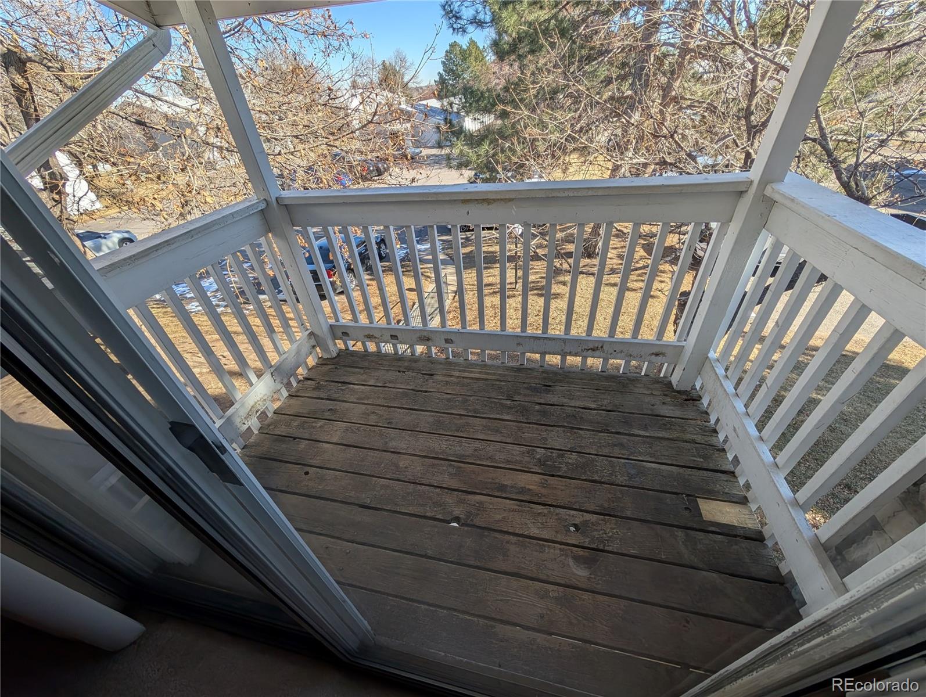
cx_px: 463
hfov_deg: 110.5
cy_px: 348
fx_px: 321
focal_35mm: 12
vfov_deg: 94.6
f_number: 1.7
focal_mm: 2.02
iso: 50
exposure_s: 1/1245
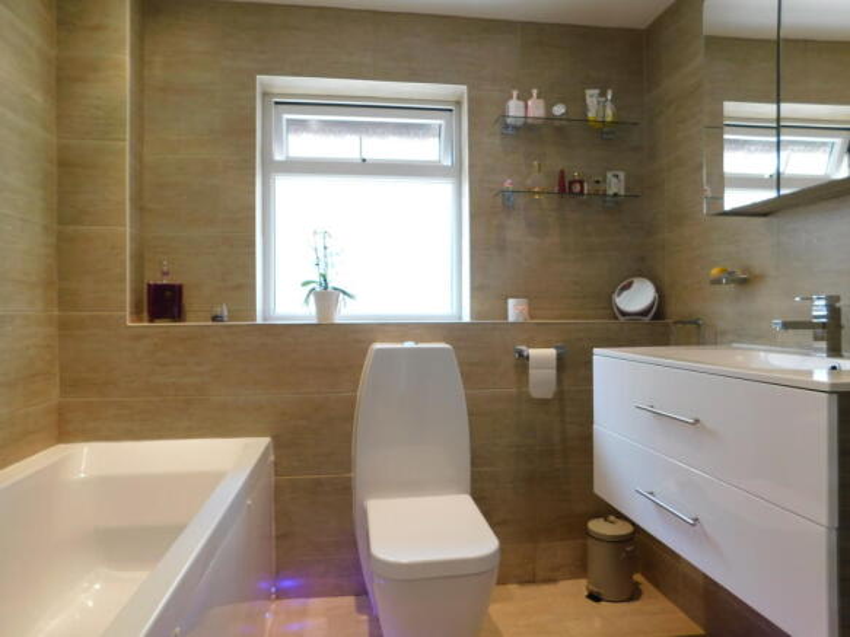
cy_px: 318
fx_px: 565
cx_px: 425
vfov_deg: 58.9
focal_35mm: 23
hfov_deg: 73.9
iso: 140
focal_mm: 4
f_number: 3
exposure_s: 1/30
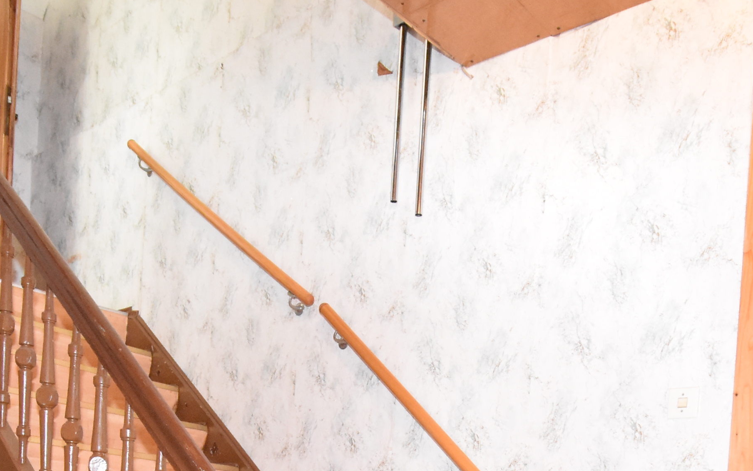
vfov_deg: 29.1
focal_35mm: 38
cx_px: 373
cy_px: 561
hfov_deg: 51.5
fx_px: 780
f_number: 4.5
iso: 5000
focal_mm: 10
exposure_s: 1/60
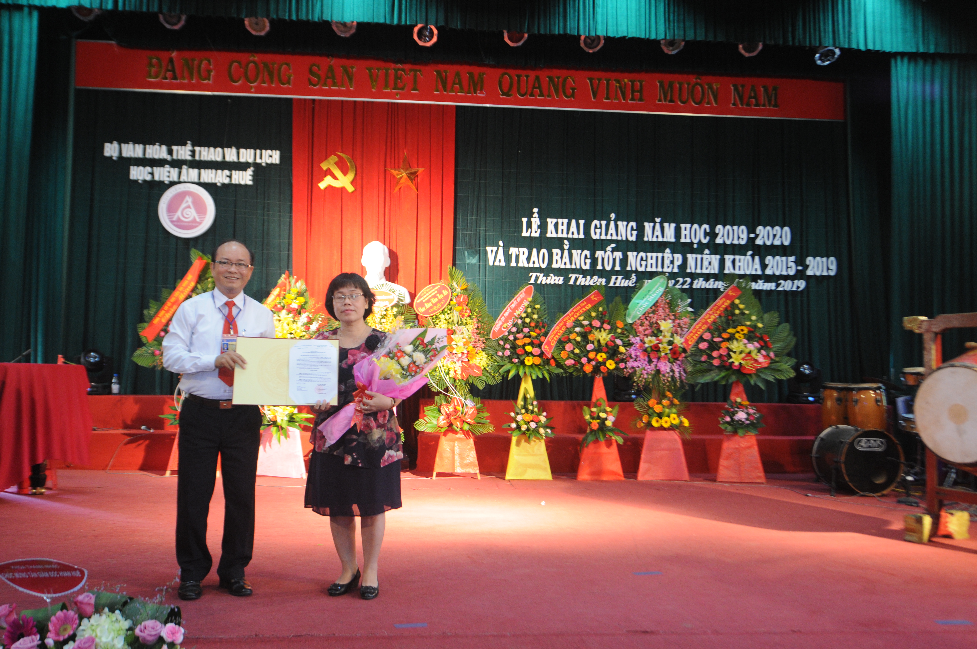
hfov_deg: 62.0
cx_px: 488
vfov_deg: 43.5
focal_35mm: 30
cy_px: 324
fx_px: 813
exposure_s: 1/40
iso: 640
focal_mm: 20
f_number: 3.2
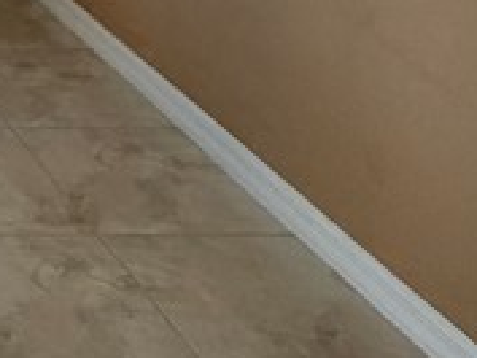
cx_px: -445
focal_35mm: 81
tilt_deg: -7.1
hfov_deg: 17.8
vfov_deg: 15.3
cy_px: -323
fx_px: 1117
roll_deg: -0.3
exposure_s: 1/120
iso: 160
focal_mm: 2.22
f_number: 2.2
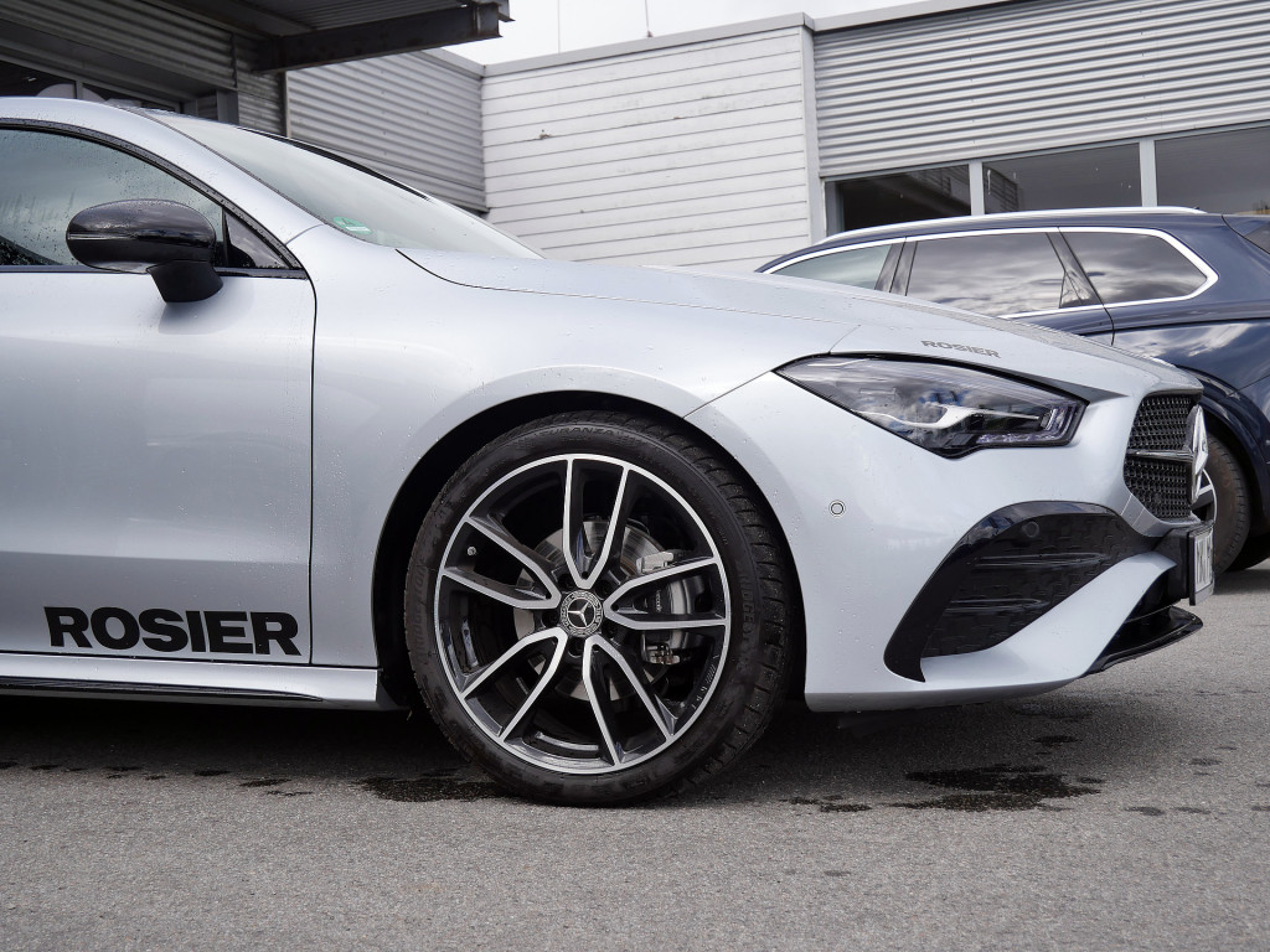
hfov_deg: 41.2
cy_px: 476
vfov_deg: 31.5
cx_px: 635
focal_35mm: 46
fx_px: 1688
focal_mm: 23
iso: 200
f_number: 4.3
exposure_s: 1/500
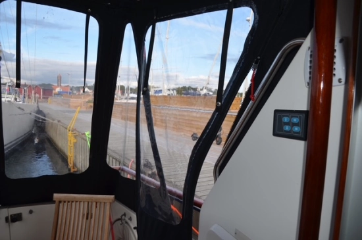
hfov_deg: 73.8
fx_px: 241
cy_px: 120
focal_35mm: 24
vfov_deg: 53.0
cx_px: 181
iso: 100
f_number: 5
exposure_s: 1/200
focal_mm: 16
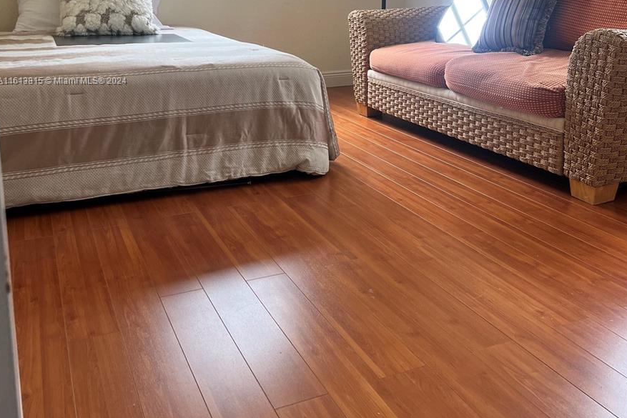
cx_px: 317
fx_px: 644
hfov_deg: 51.9
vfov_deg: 34.8
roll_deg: +0.1
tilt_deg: -10.0
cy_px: 81
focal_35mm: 37
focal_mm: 5.7
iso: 64
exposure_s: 1/154
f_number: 1.5
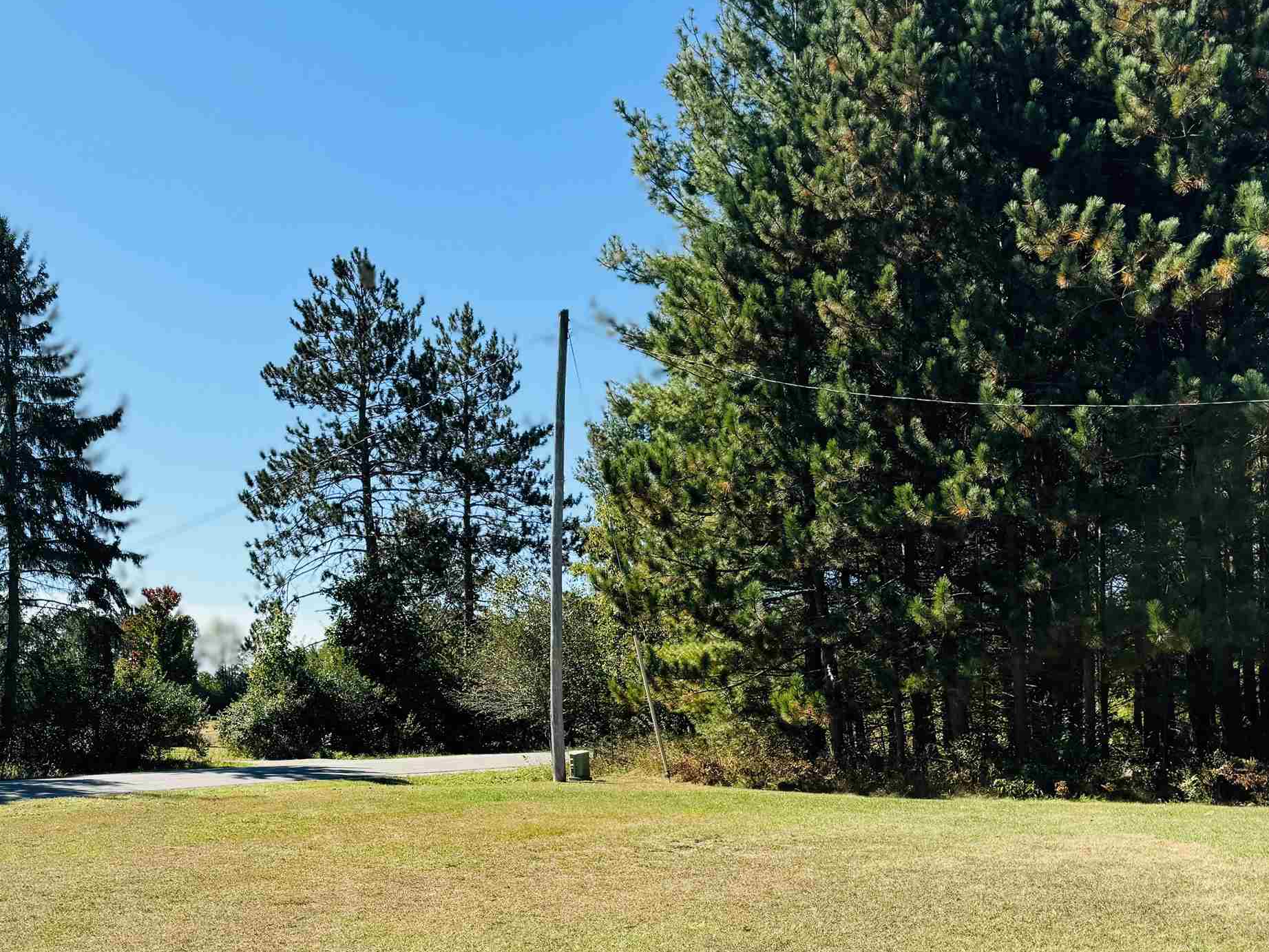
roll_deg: +0.2
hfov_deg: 46.1
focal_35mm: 40
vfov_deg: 34.9
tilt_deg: -3.2
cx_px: 430
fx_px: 1466
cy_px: 747
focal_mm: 6.76
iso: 80
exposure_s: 1/3096
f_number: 1.78
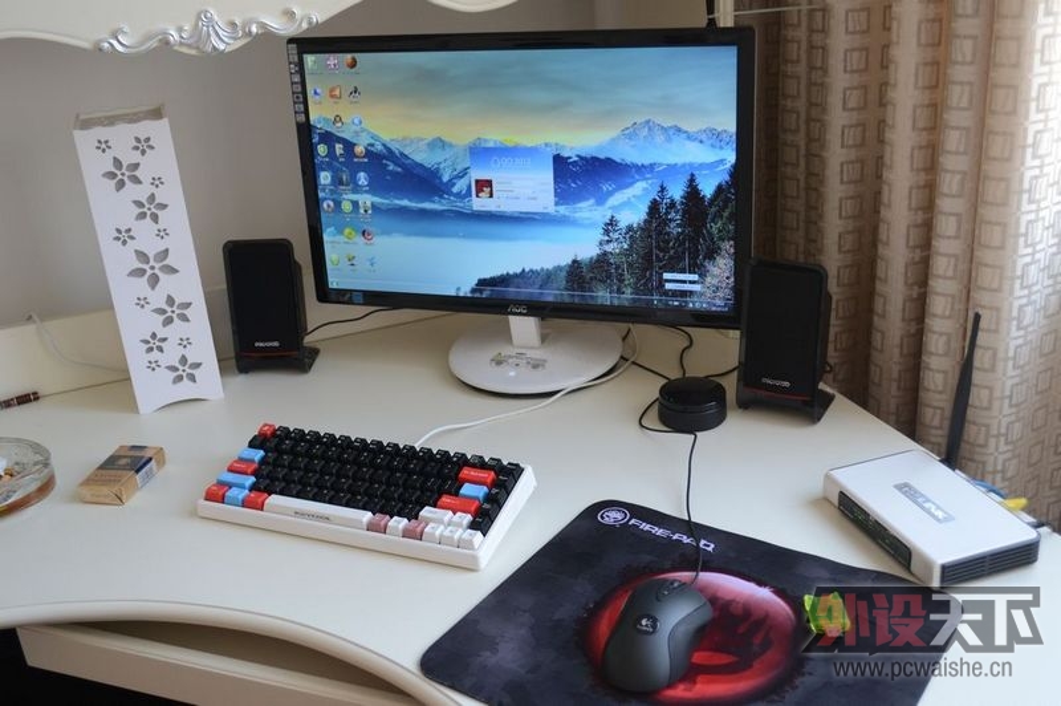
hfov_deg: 53.2
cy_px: 353
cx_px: 530
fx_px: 1060
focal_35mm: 36
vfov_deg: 36.8
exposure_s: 1/40
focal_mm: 24
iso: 400
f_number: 5
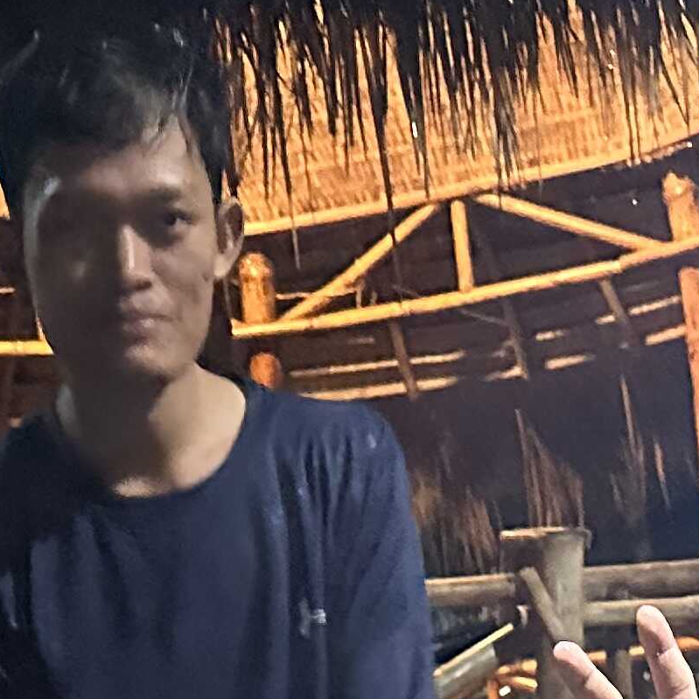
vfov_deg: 14.4
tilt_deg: -10.4
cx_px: 262
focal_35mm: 107
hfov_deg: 16.3
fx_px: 2444
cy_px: 1249
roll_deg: +6.0
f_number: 1.78
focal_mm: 6.86
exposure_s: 1/30
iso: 1600
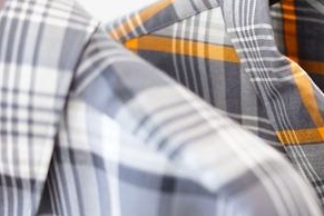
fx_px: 1359
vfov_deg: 9.1
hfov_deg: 13.2
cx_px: 389
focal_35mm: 151
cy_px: 91
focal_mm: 55
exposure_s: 1/60
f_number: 1.8
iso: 250
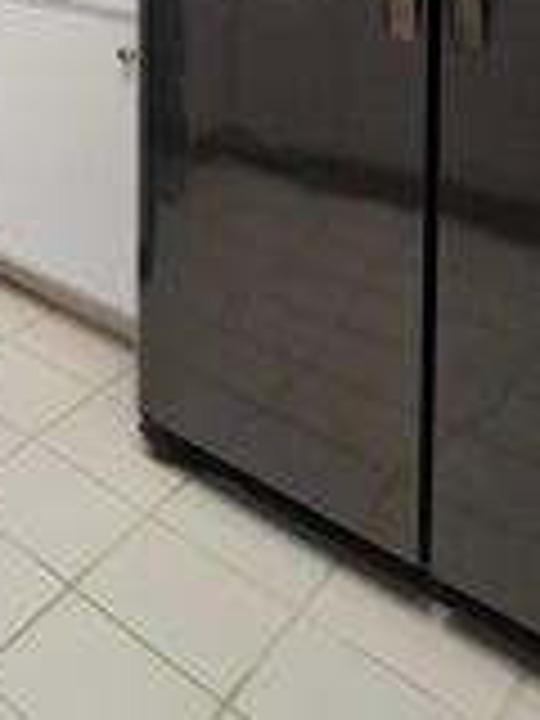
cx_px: -266
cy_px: -140
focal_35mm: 39
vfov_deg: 36.9
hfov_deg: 26.7
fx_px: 811
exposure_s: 1/60
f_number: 2.2
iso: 200
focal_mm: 2.2
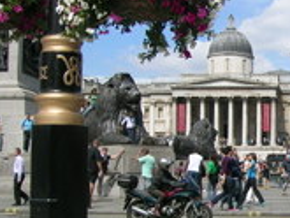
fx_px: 713
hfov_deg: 22.0
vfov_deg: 17.3
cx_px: 306
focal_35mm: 85
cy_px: 147
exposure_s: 1/461
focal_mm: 6.1
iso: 50
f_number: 5
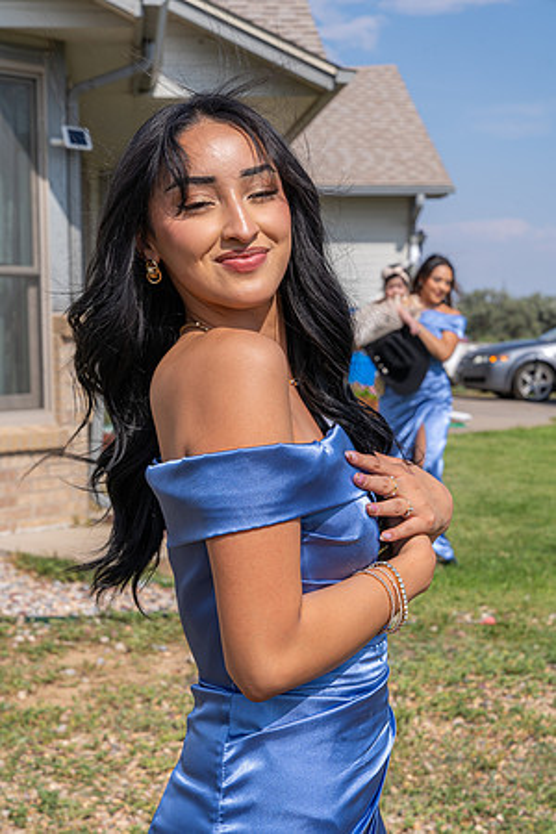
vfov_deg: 28.8
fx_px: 1622
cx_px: 278
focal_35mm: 70
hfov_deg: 19.5
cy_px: 417
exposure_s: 1/200
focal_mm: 70
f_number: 10
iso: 100
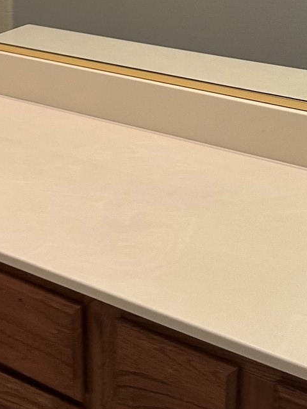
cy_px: -12
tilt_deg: -14.2
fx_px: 910
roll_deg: +0.8
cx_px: -27
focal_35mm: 77
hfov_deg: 18.5
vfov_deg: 24.1
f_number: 1.78
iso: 200
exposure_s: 1/60
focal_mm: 6.86
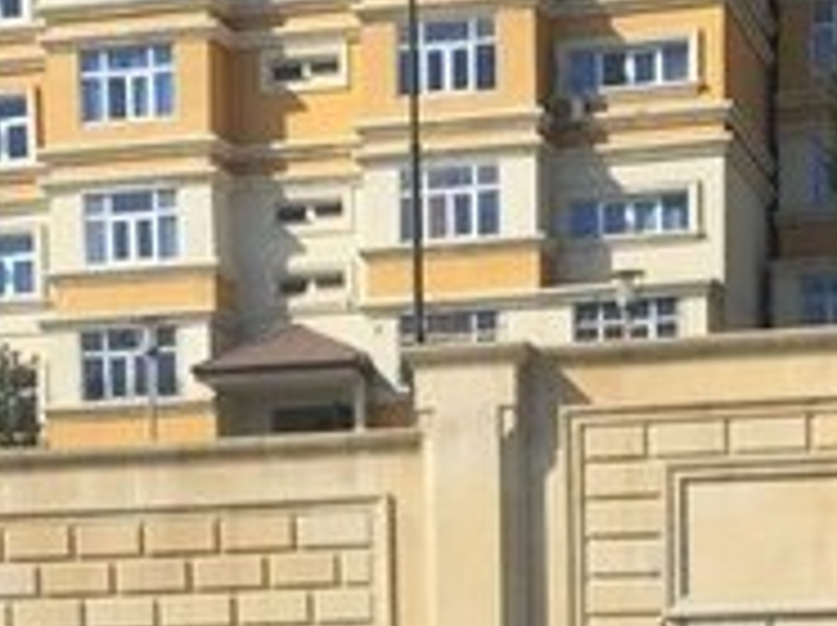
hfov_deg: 19.1
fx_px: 2487
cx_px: 522
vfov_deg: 13.5
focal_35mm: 103
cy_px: 957
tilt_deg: -6.0
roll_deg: -0.1
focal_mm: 4.15
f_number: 2.2
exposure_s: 1/2083
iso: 32
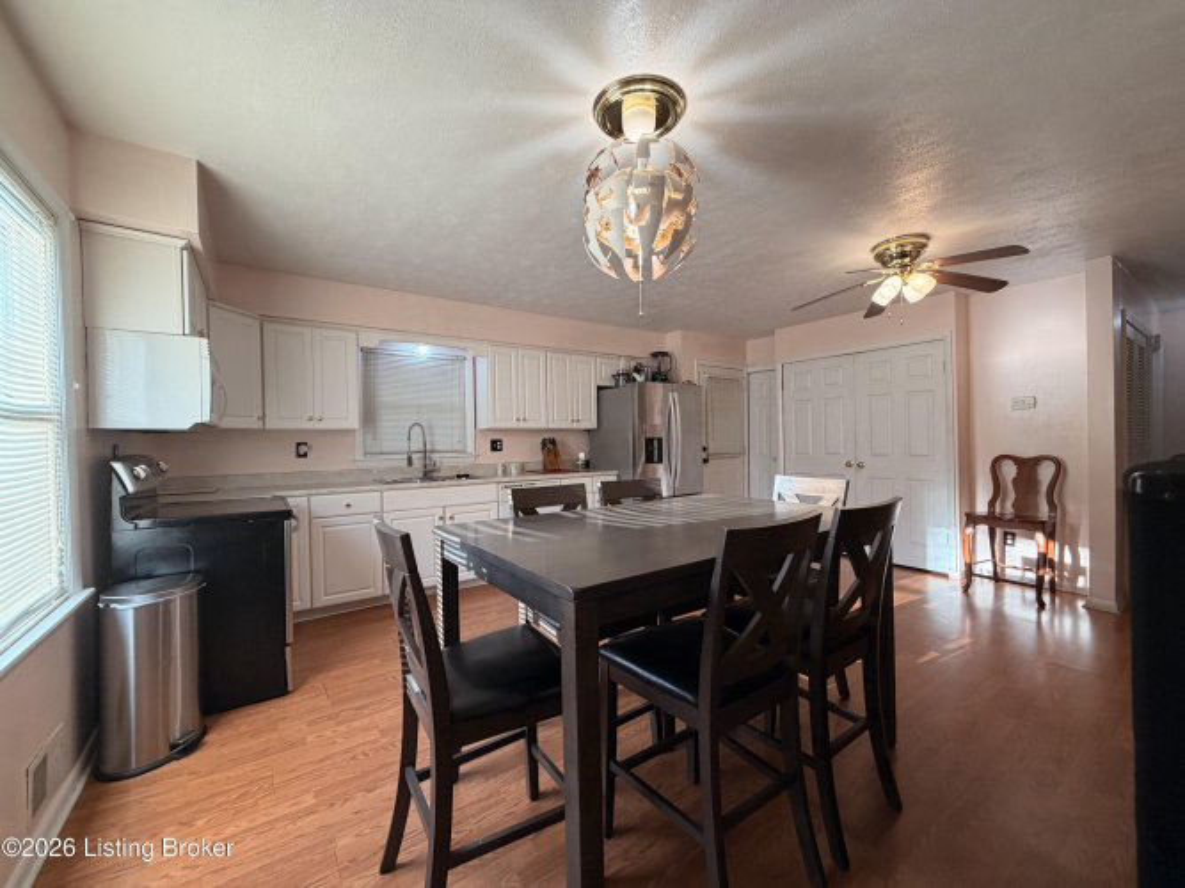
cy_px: 444
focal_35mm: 14
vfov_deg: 85.7
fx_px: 479
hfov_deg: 102.1
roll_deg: +1.9
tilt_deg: -0.8
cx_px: 592
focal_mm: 2.22
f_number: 2.2
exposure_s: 1/120
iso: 160
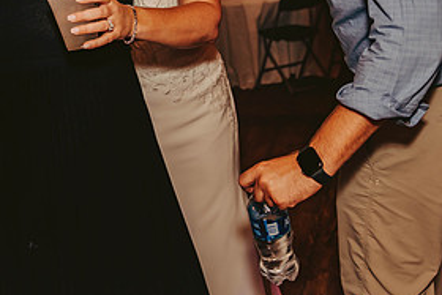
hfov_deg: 34.1
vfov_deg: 22.6
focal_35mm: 58
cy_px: 6
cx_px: 142
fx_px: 712
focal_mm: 28
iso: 1000
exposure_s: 1/160
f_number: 2.8
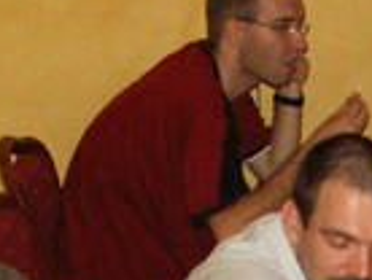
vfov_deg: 8.8
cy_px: 485
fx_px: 1744
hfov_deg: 11.6
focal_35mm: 162
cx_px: 577
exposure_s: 1/40
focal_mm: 5.86
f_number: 2.8
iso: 160
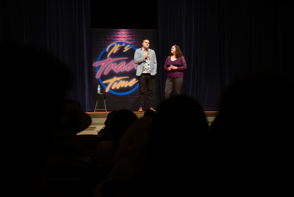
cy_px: 98
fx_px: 572
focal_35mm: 70
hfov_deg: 28.8
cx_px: 147
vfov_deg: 19.5
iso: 2500
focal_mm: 70
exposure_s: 1/160
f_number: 4
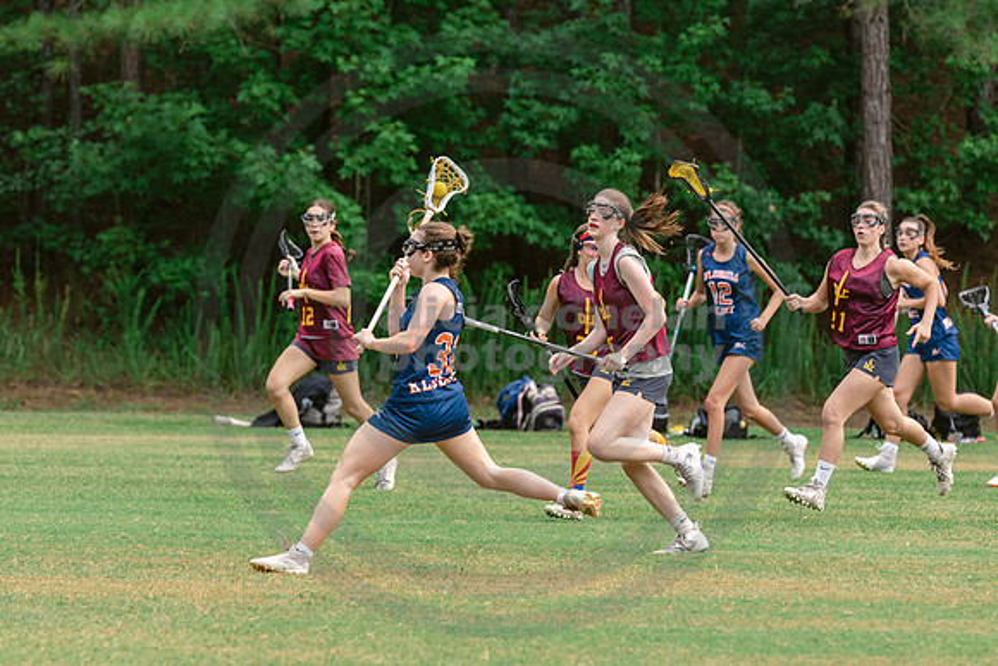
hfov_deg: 6.4
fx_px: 8939
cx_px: 471
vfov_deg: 4.3
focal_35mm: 322
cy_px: 389
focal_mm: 200
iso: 250
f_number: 4
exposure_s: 1/1000
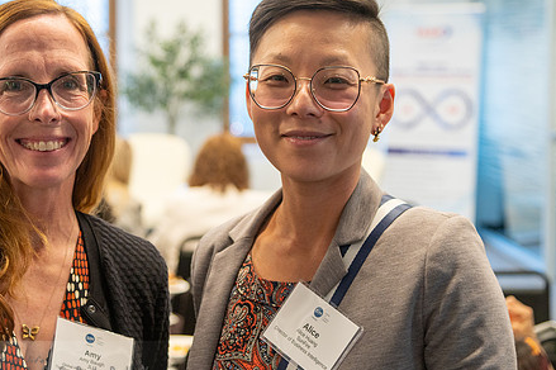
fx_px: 1373
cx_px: 200
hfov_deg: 22.8
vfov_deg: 15.3
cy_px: 146
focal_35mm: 89
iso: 1600
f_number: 4
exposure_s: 1/160
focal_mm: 65
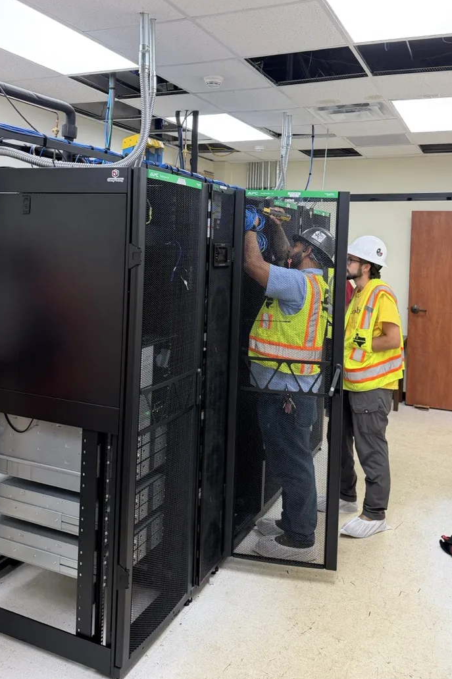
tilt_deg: -0.7
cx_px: 236
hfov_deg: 42.3
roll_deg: -2.9
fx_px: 584
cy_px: 261
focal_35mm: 31
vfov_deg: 59.6
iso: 125
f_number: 1.78
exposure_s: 1/120
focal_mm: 6.76
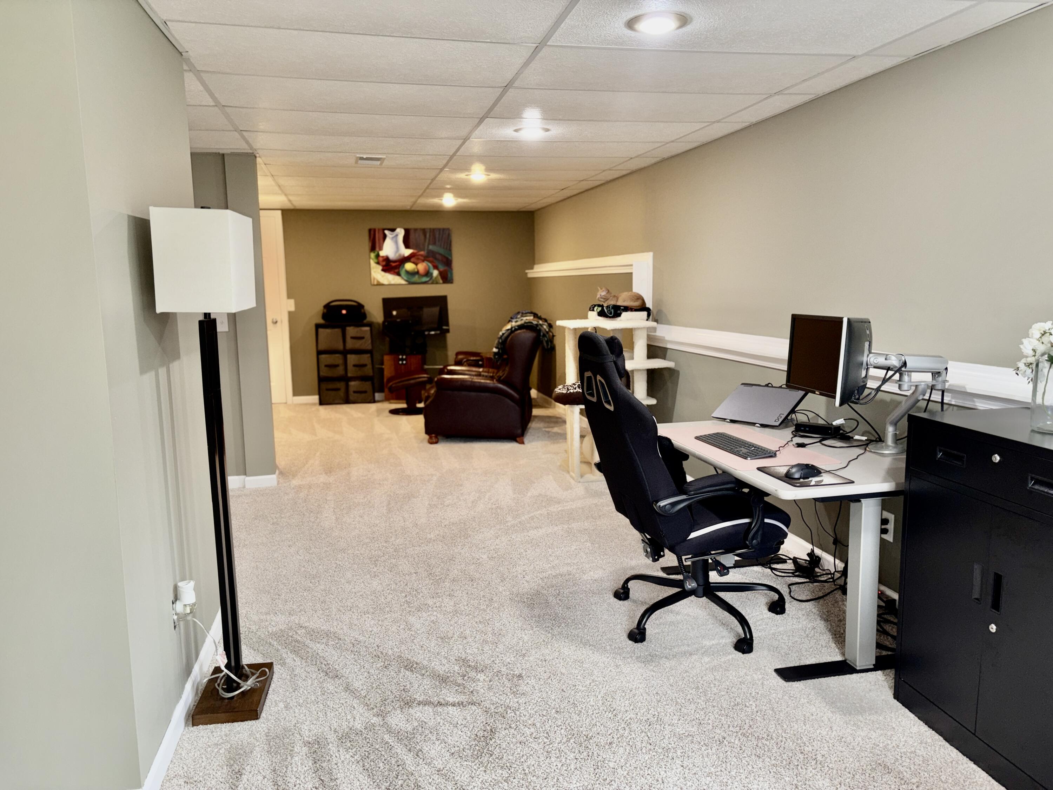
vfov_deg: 53.1
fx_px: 791
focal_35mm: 26
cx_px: 526
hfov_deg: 67.3
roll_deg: +0.8
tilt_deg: -8.3
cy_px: 395
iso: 40
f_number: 1.6
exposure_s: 1/24
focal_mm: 5.96
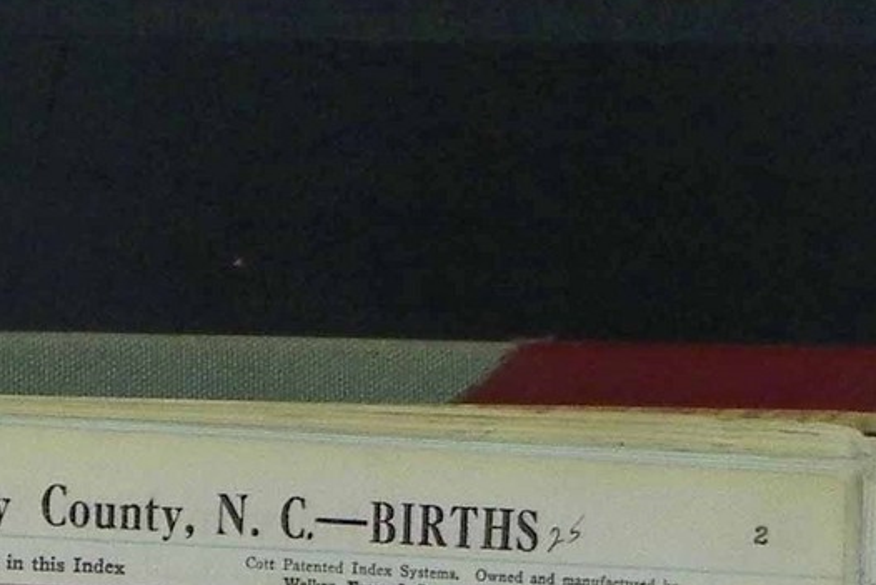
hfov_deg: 11.6
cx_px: -1241
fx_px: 3505
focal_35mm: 144
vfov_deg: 9.4
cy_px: 713
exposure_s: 1/30
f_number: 2.8
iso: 100
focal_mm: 4.6
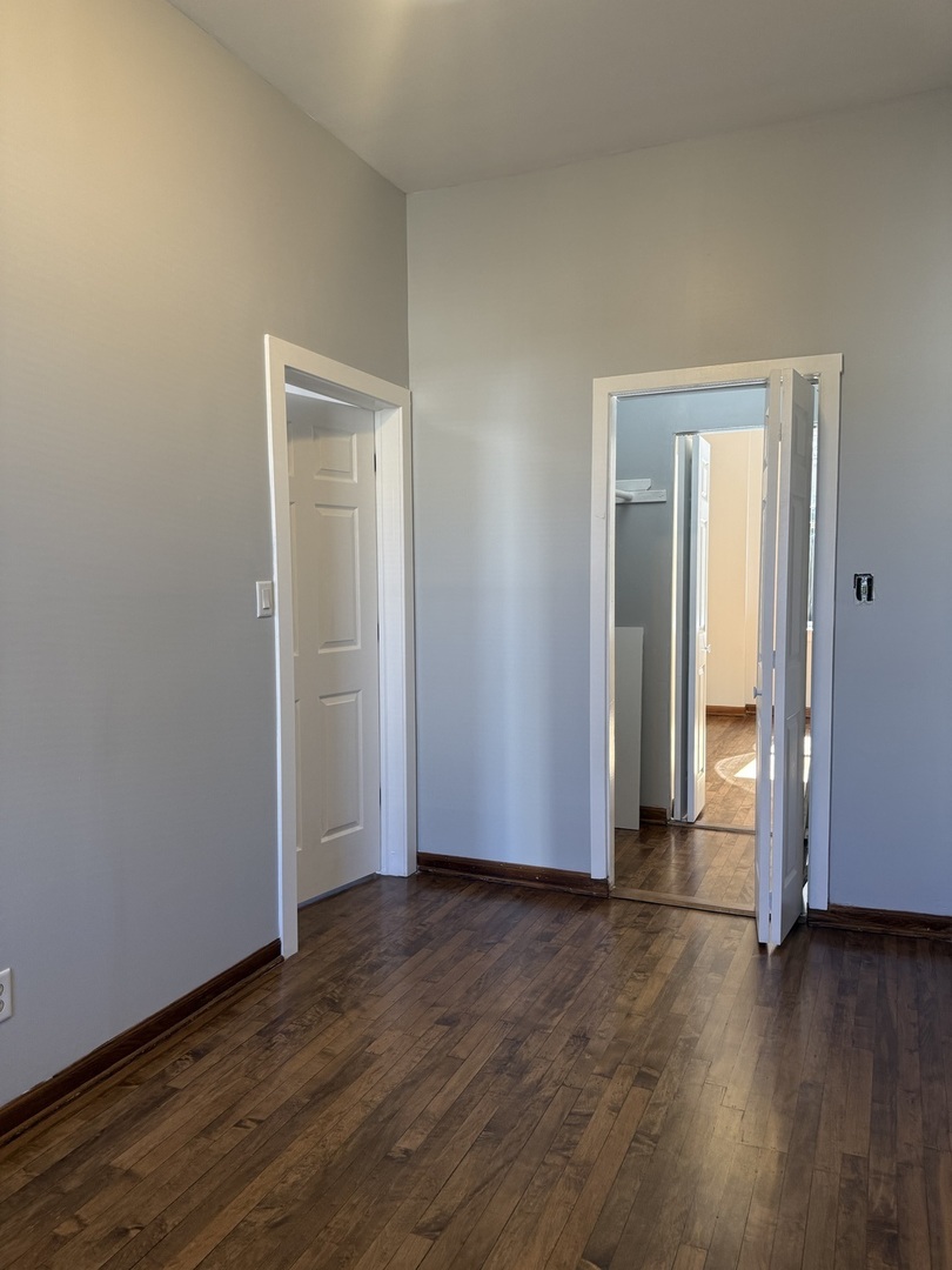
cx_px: 476
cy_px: 635
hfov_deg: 56.8
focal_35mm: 24
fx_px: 880
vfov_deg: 71.6
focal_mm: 6.76
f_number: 1.78
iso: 200
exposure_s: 1/120
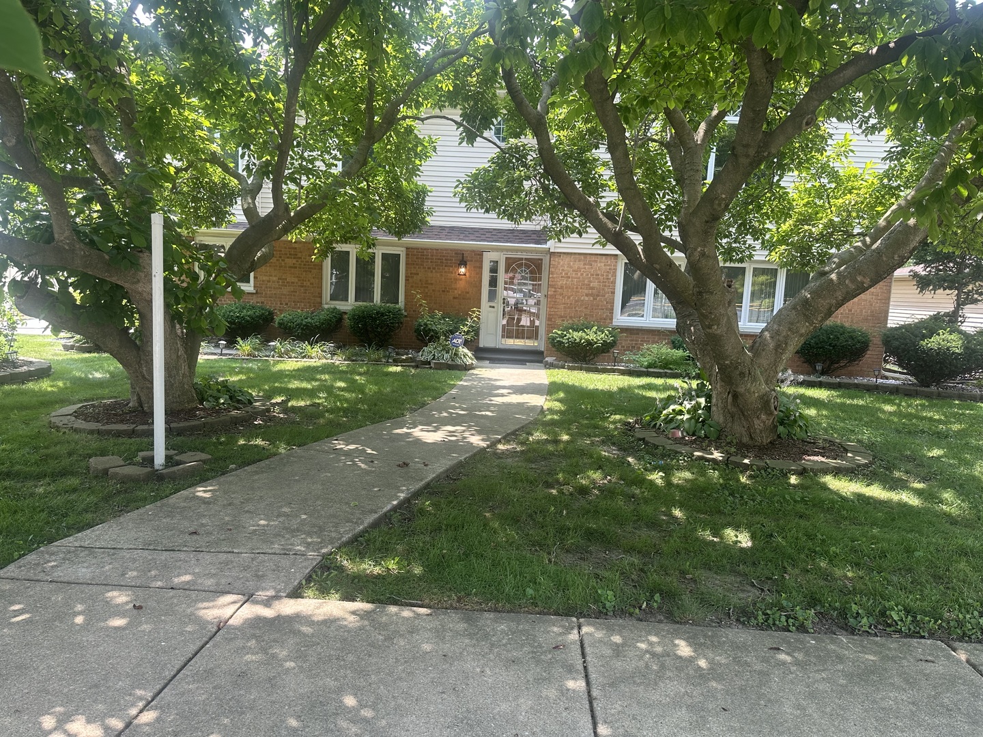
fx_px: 682
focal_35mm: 24
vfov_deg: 56.8
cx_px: 492
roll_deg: -3.2
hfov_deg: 71.6
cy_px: 368
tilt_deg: -5.1
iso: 80
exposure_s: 1/341
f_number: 1.78
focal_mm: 6.86
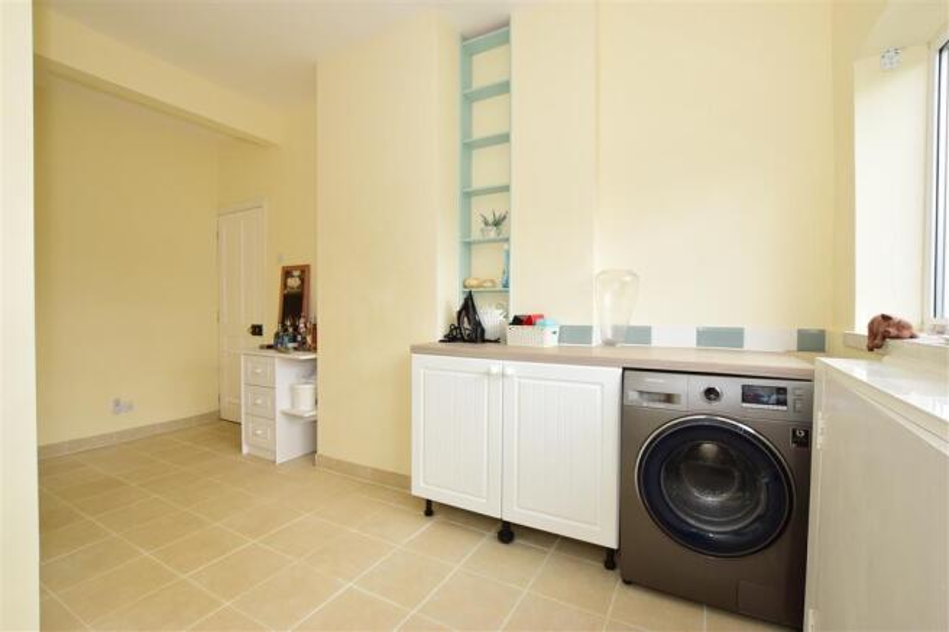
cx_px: 474
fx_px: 395
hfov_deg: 100.4
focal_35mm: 15
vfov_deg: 77.3
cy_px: 316
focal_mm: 10
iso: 640
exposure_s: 1/200
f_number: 9
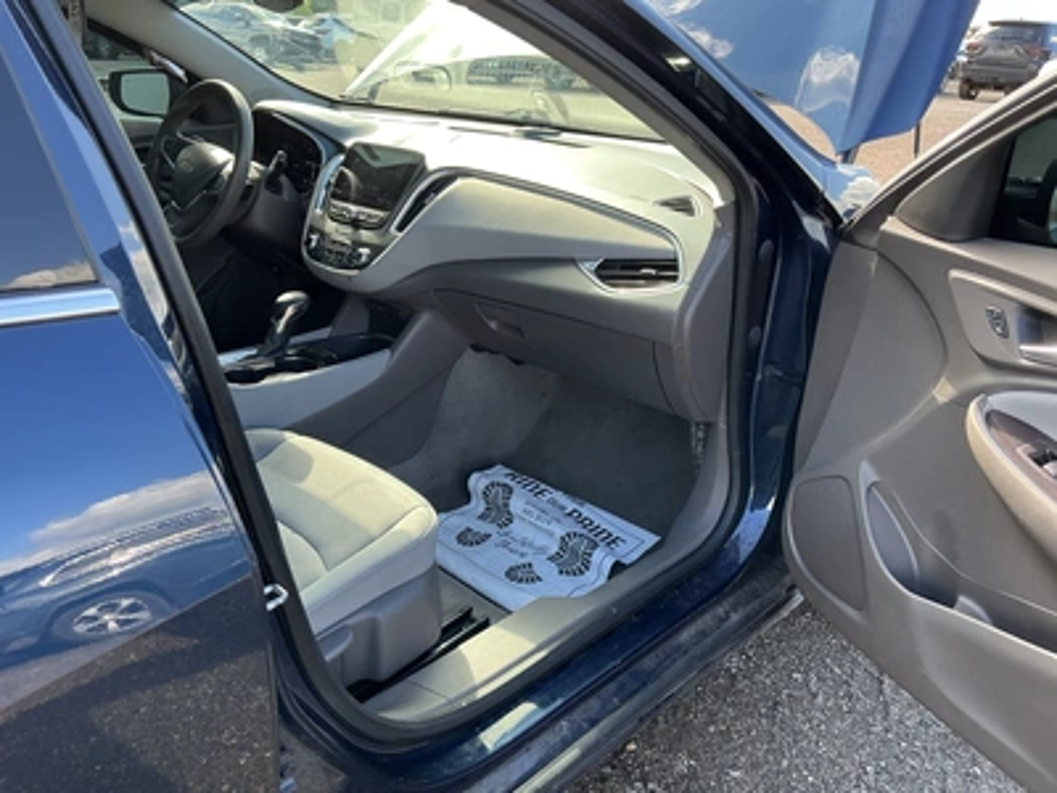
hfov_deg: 63.4
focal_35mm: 28
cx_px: 528
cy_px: 396
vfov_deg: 49.7
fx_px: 855
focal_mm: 3
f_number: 1.8
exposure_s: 1/122
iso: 25
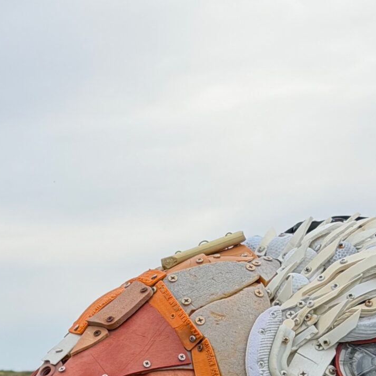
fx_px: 1868
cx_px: -16
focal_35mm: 152
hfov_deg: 11.4
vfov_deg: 11.0
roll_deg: -0.4
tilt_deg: -7.3
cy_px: 605
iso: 64
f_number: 1.78
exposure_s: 1/837
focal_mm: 6.76
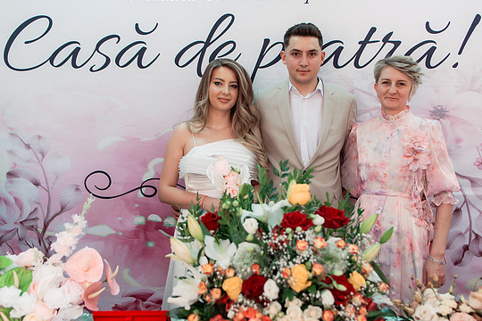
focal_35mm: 39
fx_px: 522
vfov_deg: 34.2
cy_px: 165
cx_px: 261
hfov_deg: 49.5
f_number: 2.8
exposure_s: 1/250
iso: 800
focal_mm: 35
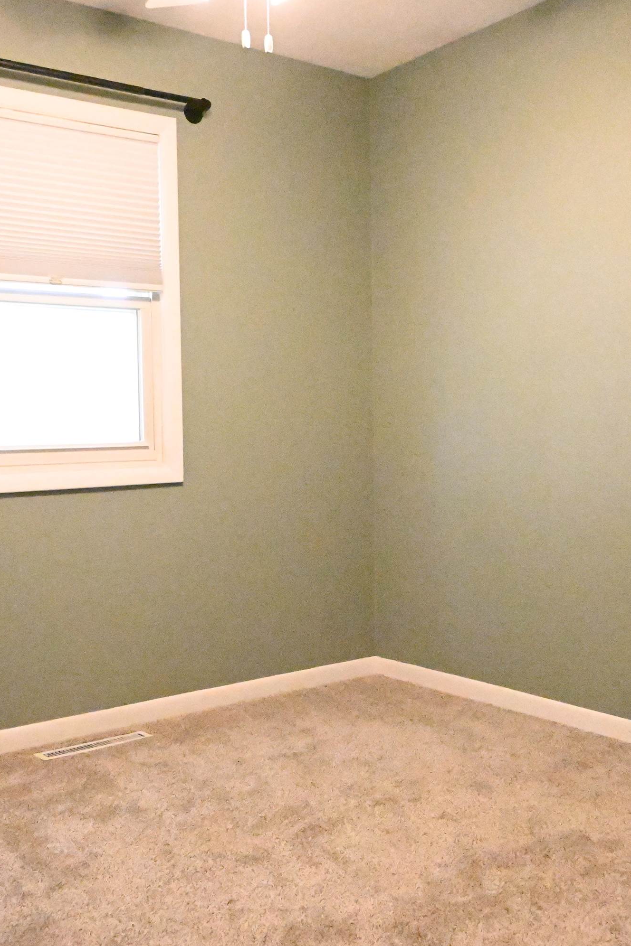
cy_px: 477
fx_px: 973
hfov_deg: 35.9
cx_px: 278
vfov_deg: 51.9
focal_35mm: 37
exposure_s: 1/1000
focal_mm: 16
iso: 51200
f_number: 5
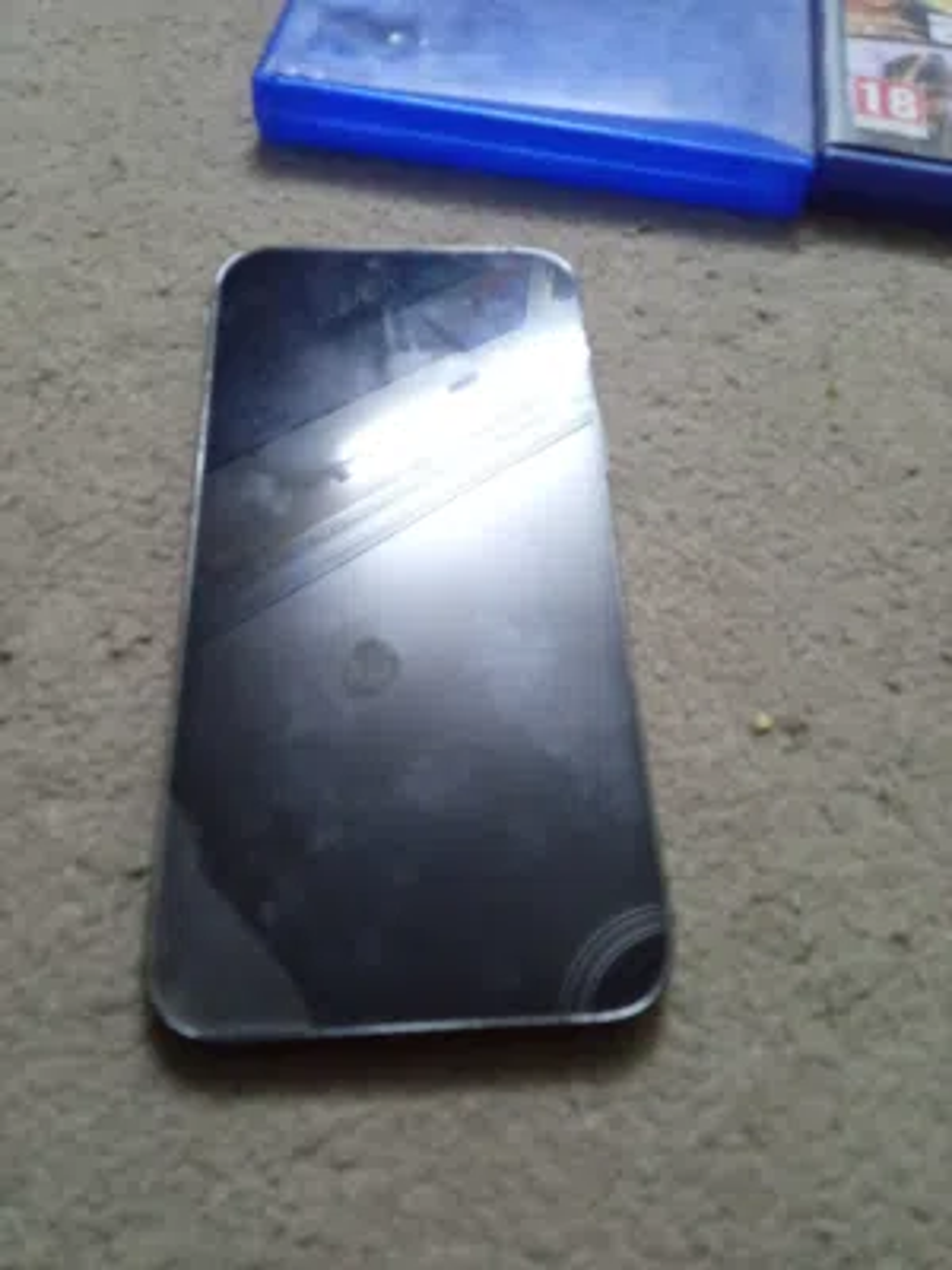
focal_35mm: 23
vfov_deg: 73.9
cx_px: 476
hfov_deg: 58.9
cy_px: 635
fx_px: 843
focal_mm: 3.64
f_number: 1.8
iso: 1108
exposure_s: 1/24
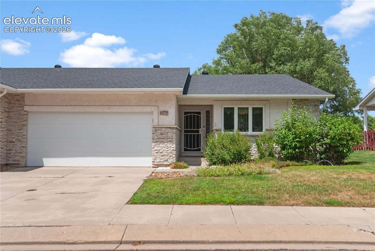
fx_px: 313
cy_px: 126
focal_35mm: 30
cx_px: 188
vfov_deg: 43.7
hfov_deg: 61.9
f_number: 4.5
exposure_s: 1/1600
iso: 200
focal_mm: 20
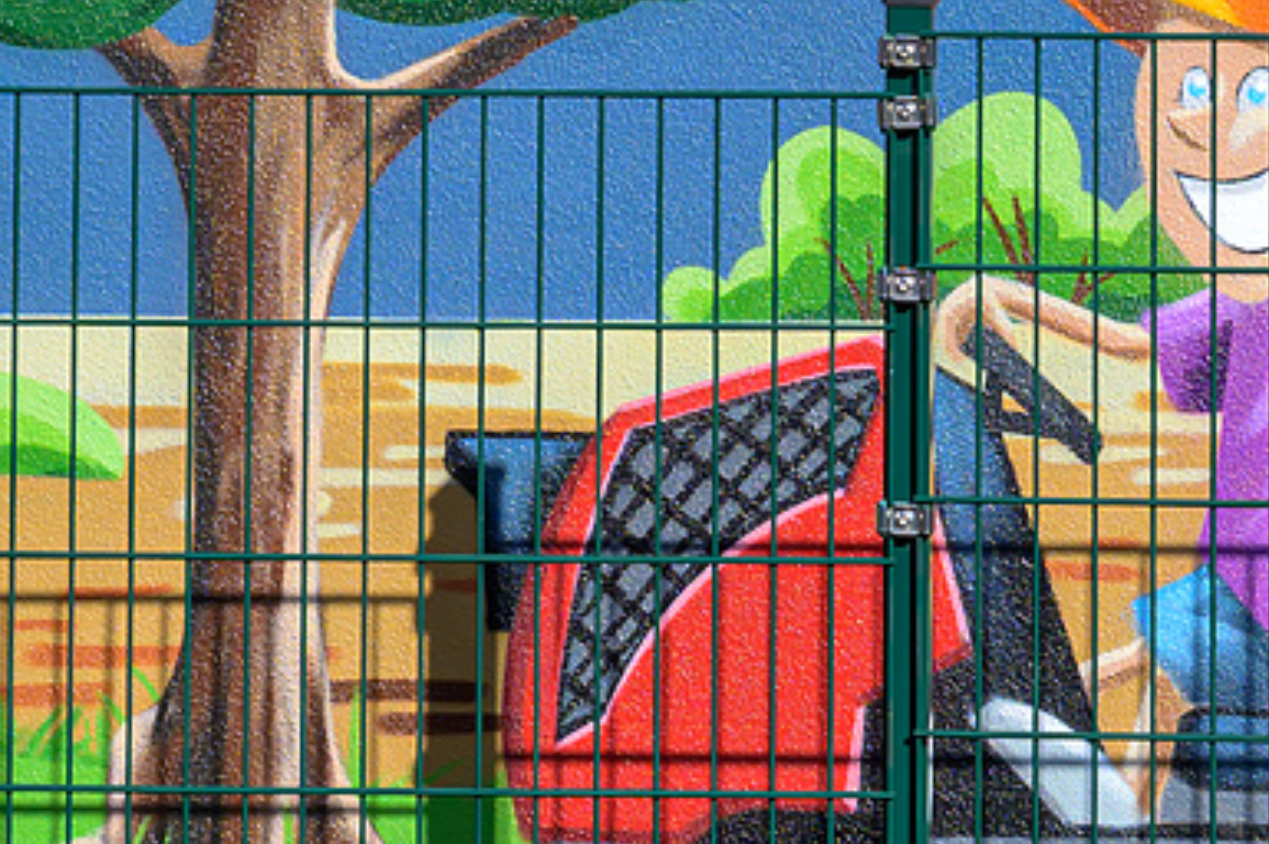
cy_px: 488
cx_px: 949
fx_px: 8241
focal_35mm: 234
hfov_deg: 8.8
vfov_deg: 5.9
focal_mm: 50
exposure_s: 1/1000
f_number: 6.7
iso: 200
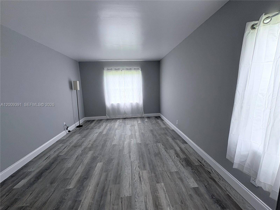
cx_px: 140
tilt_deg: -9.5
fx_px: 113
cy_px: 105
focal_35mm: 14
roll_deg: +2.0
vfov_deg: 85.7
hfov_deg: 102.1
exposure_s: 1/130
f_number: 2.2
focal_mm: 2.22
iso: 80
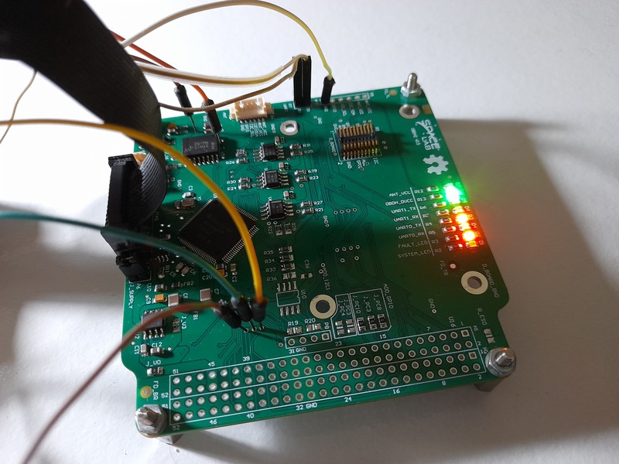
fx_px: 447
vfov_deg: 54.9
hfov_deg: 69.4
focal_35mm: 25
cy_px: 232
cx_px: 310
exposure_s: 1/30
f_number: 2
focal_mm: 4.6
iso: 400
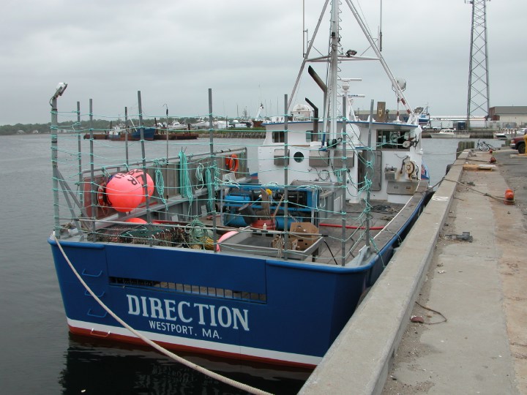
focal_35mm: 35
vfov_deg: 40.7
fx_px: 533
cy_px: 198
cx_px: 264
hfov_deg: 52.6
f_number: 5.6
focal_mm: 8.9
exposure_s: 1/210
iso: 100
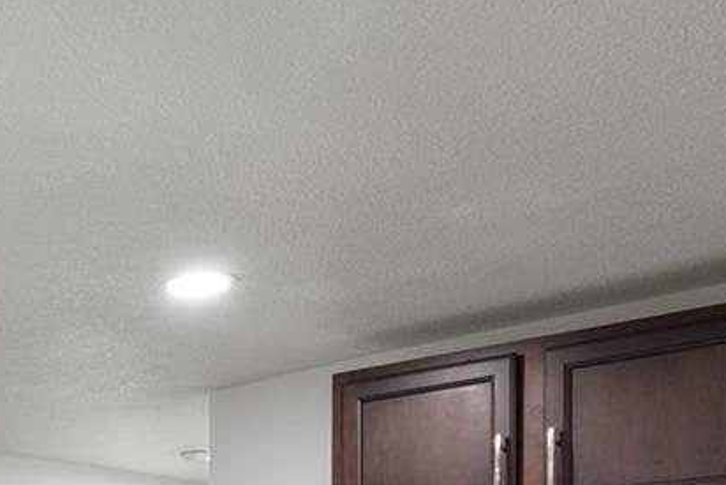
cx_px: -248
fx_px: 1331
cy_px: 792
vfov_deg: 17.8
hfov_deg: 25.6
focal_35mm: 66
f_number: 8
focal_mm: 17
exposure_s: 1/2.5
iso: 320
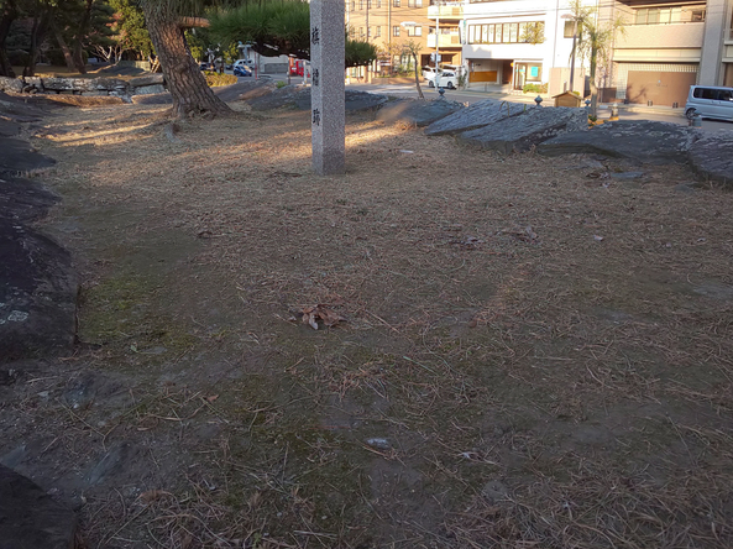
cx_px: 350
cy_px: 194
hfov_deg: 65.3
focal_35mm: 27
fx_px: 571
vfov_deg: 50.6
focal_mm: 3.45
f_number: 1.94
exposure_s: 1/192
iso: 28
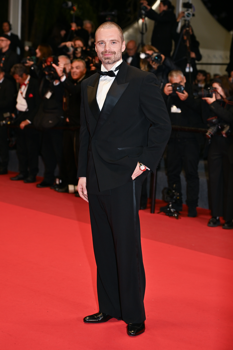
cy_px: 175
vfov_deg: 27.7
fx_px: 709
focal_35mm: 73
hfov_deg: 18.7
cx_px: 116
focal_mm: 73
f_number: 3.5
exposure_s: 1/250
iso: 320
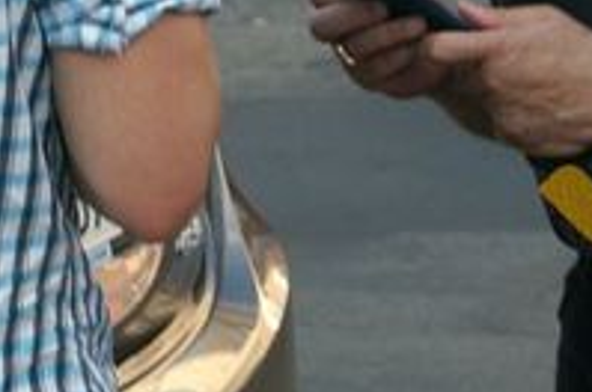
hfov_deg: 7.8
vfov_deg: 5.1
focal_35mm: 264
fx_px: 4334
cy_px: -264
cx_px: 167
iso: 200
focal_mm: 50
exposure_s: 1/160
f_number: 5.6
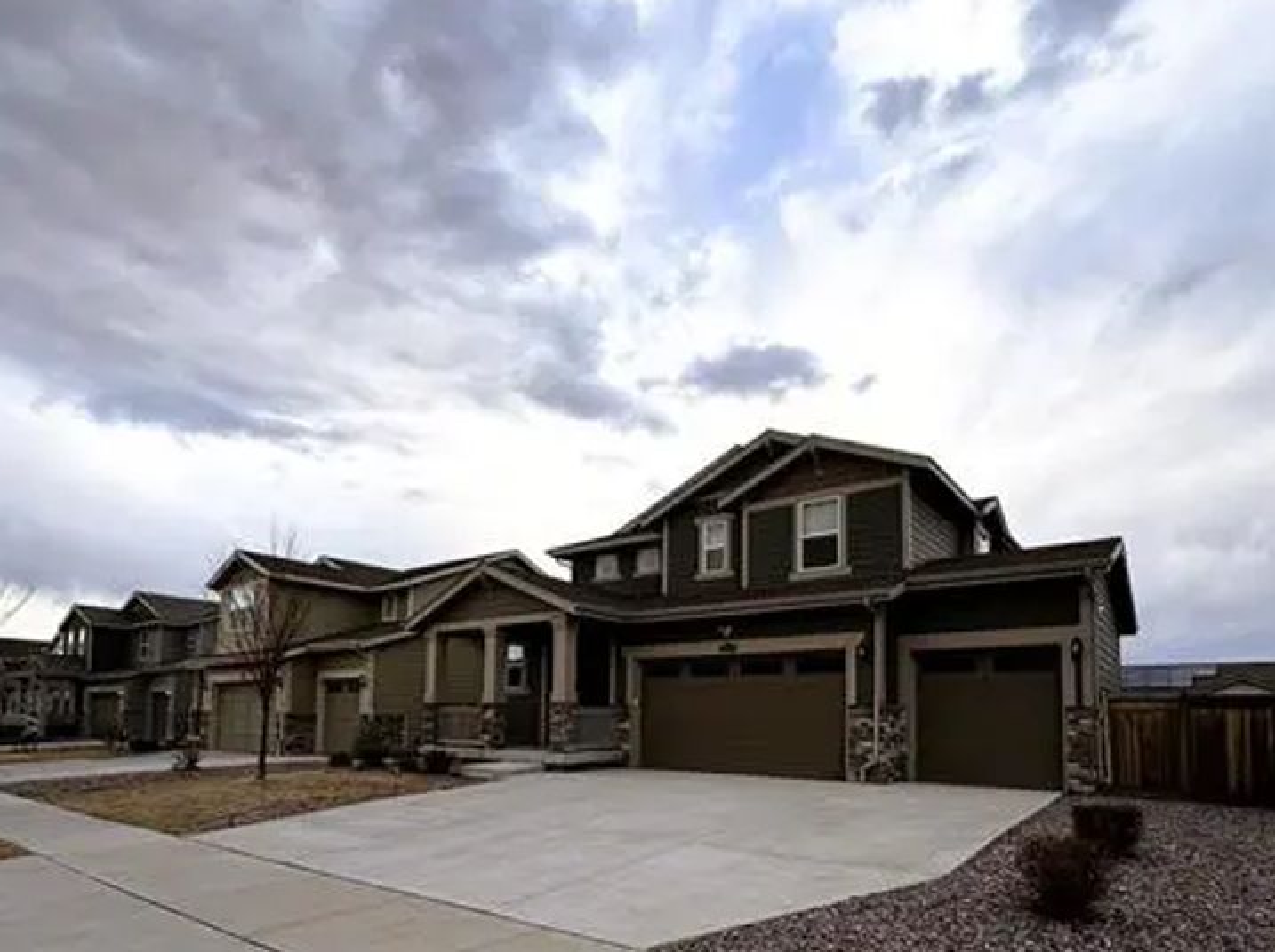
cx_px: 654
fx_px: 736
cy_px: 666
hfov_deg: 81.8
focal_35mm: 20
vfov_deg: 63.4
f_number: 2.2
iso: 64
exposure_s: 1/502
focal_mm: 2.22
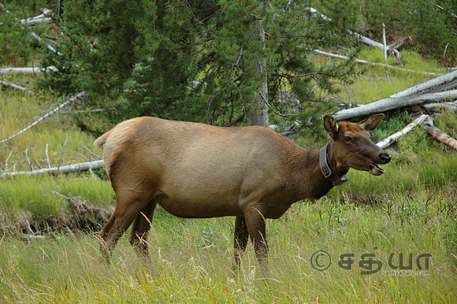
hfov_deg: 19.5
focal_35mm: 105
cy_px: 152
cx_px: 228
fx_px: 1332
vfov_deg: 13.0
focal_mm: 70
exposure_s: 1/125
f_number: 5.6
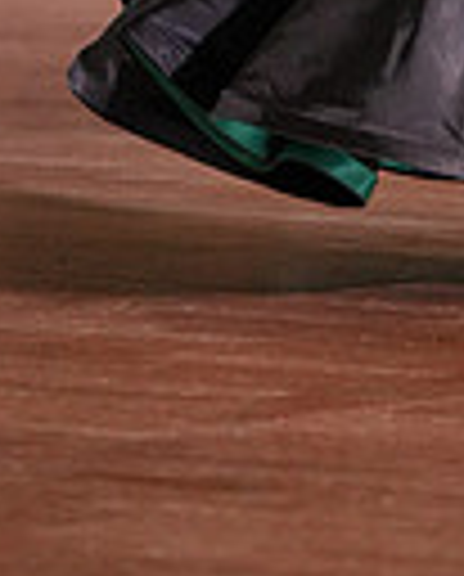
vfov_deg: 2.8
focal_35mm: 691
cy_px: -693
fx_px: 11819
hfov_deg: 2.2
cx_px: 764
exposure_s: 1/500
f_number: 4
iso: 2000
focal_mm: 163
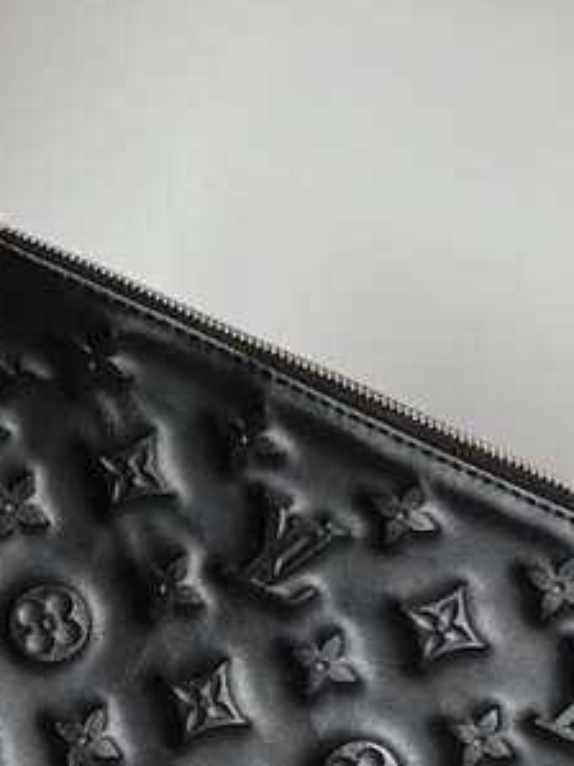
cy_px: 871
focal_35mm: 232
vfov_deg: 8.5
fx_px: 5133
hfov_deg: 6.4
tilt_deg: -26.4
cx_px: 273
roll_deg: -23.0
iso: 250
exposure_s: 1/118
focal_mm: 9
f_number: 2.8
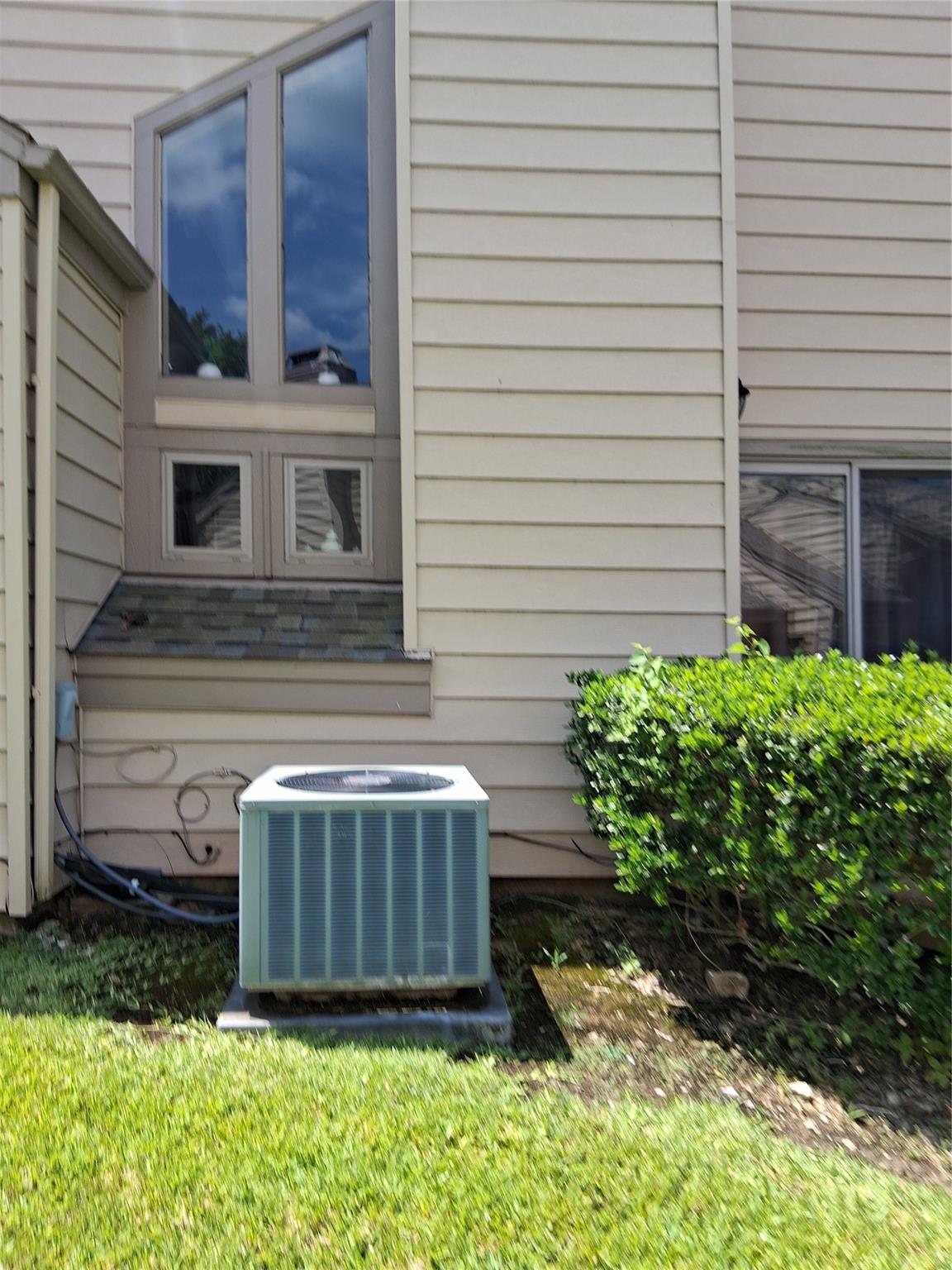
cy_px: 635
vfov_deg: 67.3
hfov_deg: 53.1
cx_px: 476
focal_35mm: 26
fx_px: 953
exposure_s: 1/192
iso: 25
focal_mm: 3.98
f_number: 1.8
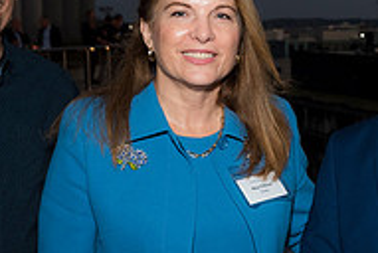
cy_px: 161
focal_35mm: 94
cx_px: 380
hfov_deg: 20.9
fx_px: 989
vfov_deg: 14.6
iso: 800
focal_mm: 31
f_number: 5.6
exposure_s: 1/125
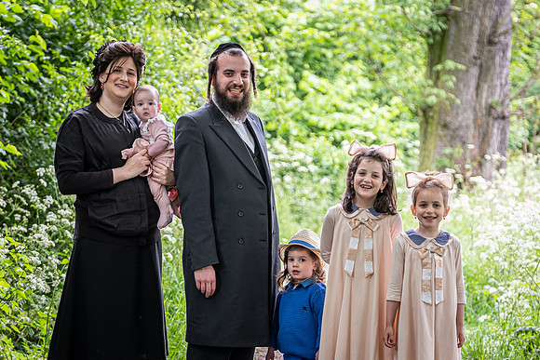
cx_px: 249
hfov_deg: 12.3
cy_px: 217
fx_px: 2499
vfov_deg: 8.2
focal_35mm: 167
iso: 320
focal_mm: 74.4
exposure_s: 1/125
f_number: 2.8
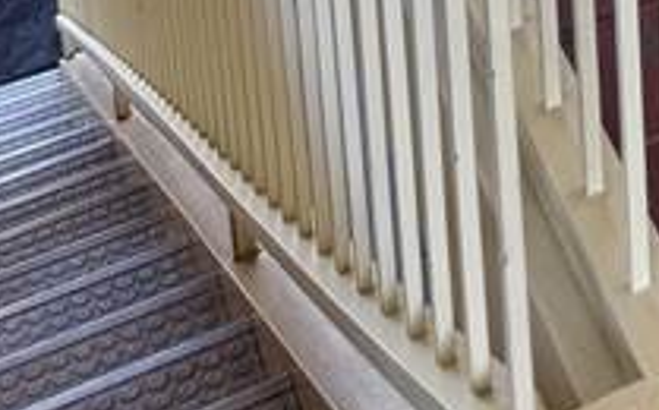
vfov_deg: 8.3
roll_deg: -0.5
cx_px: 1116
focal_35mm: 117
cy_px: -1041
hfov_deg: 15.7
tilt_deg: -12.4
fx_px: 2098
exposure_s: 1/245
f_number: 1.78
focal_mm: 6.76
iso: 64
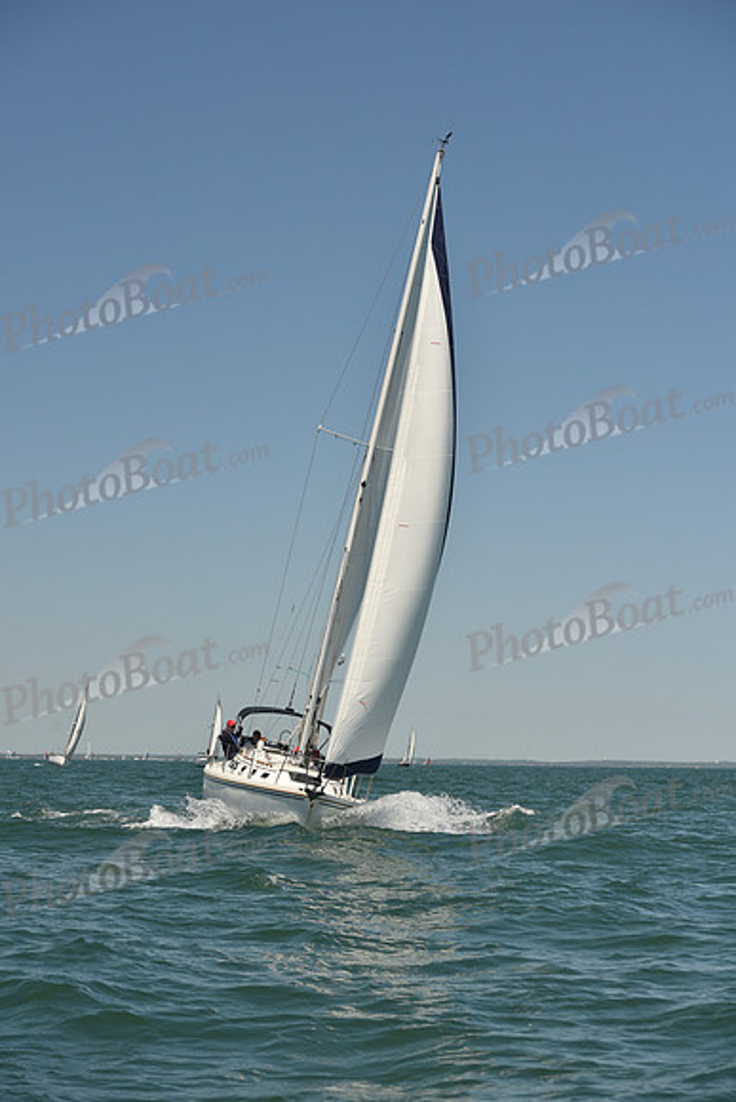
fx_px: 2145
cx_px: 368
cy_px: 551
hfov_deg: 19.5
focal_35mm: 70
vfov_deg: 28.8
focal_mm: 70
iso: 250
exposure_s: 1/800
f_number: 6.3
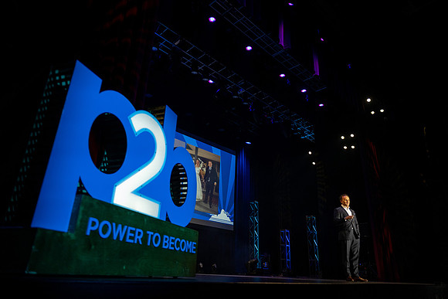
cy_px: 150
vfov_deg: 53.2
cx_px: 224
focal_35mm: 24
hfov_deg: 73.7
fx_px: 299
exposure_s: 1/640
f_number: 2.8
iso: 1600
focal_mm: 24
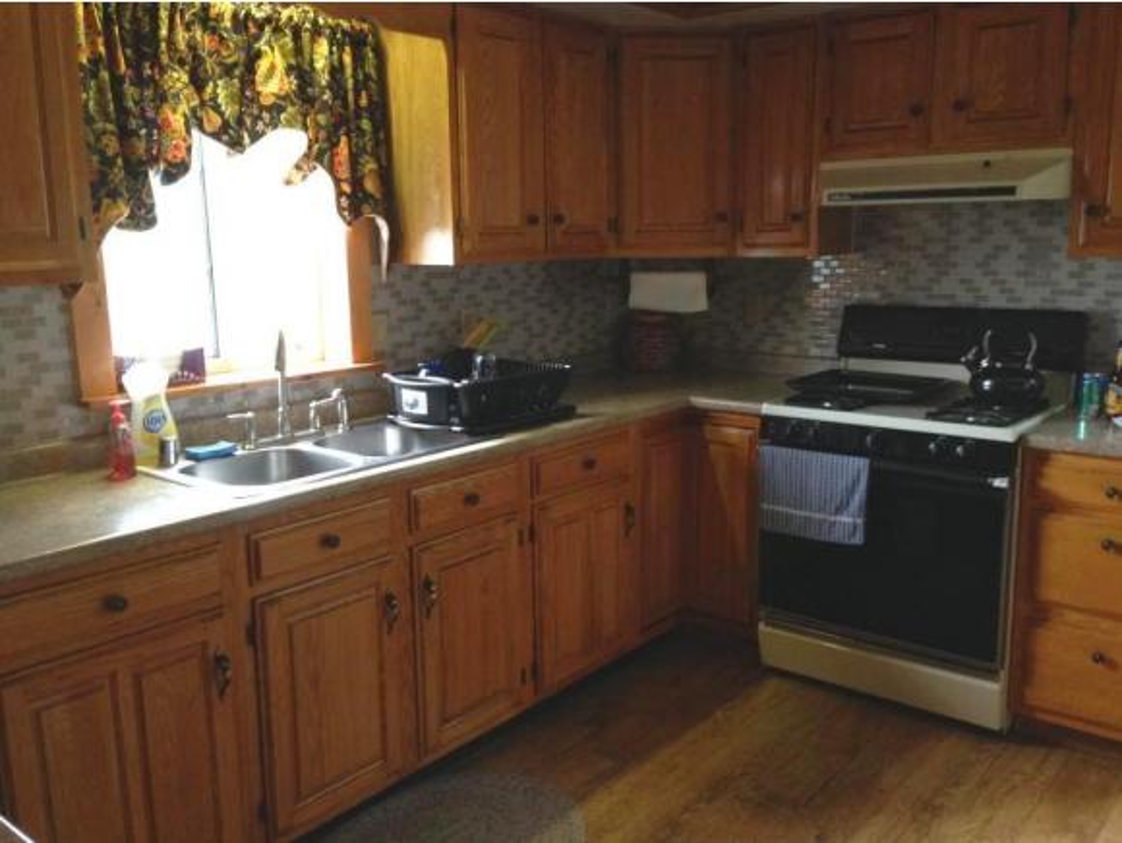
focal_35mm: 33
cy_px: 422
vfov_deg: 43.0
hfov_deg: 55.3
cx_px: 561
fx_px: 1071
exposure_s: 1/20
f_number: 2.4
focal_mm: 4.12
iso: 250
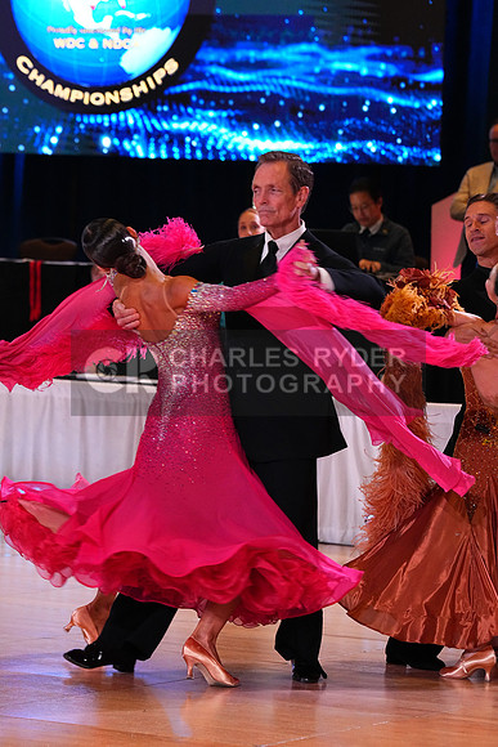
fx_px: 3608
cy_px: 374
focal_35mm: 174
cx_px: 249
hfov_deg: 7.9
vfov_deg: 11.8
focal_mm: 174
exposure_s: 1/320
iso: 6400
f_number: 6.3
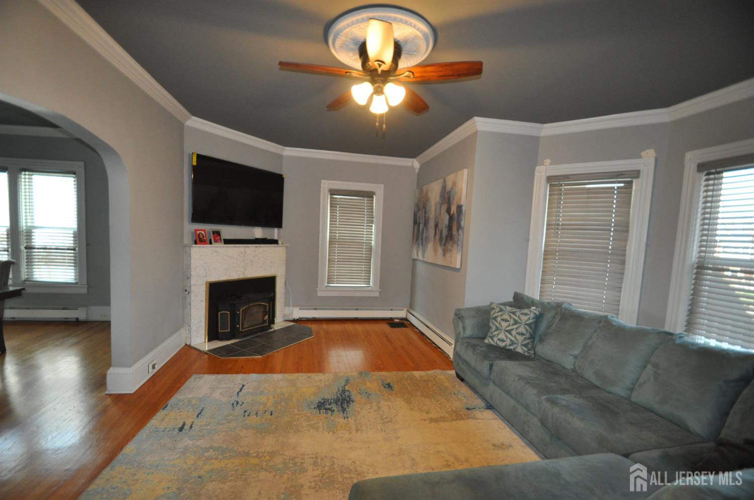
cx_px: 377
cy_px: 250
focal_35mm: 15
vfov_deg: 77.1
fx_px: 314
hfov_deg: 100.5
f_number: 3.5
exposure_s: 1/125
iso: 800
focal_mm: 10
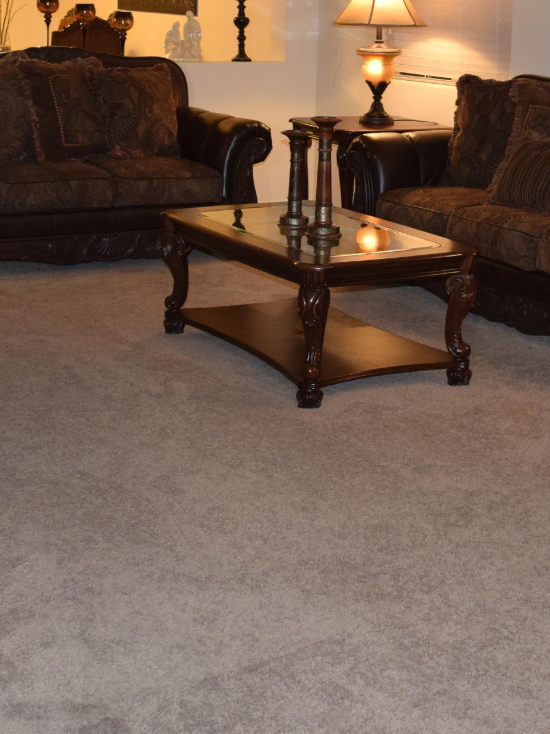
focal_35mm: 63
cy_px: 144
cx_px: 272
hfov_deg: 23.3
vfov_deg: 30.0
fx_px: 1335
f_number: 3.5
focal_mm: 18
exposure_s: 1/60
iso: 900
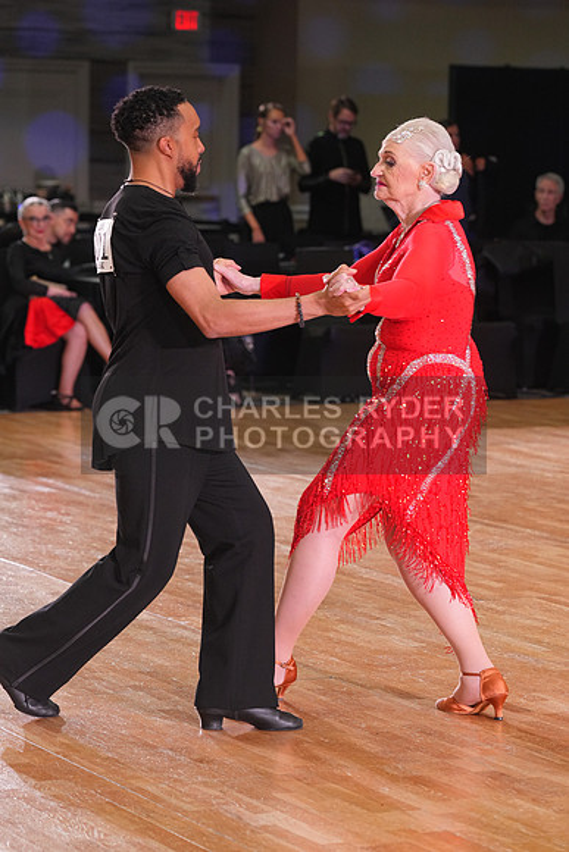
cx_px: 284
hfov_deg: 11.1
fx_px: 2938
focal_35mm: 124
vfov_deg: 16.5
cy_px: 426
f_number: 5
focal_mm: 124
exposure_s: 1/200
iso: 2500
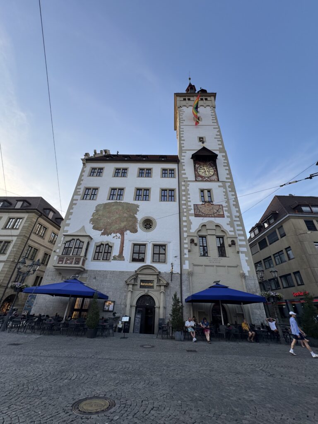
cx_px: 159
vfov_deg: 102.1
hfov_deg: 85.7
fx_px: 171
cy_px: 212
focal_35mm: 14
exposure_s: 1/218
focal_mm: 2.22
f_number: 2.2
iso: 40
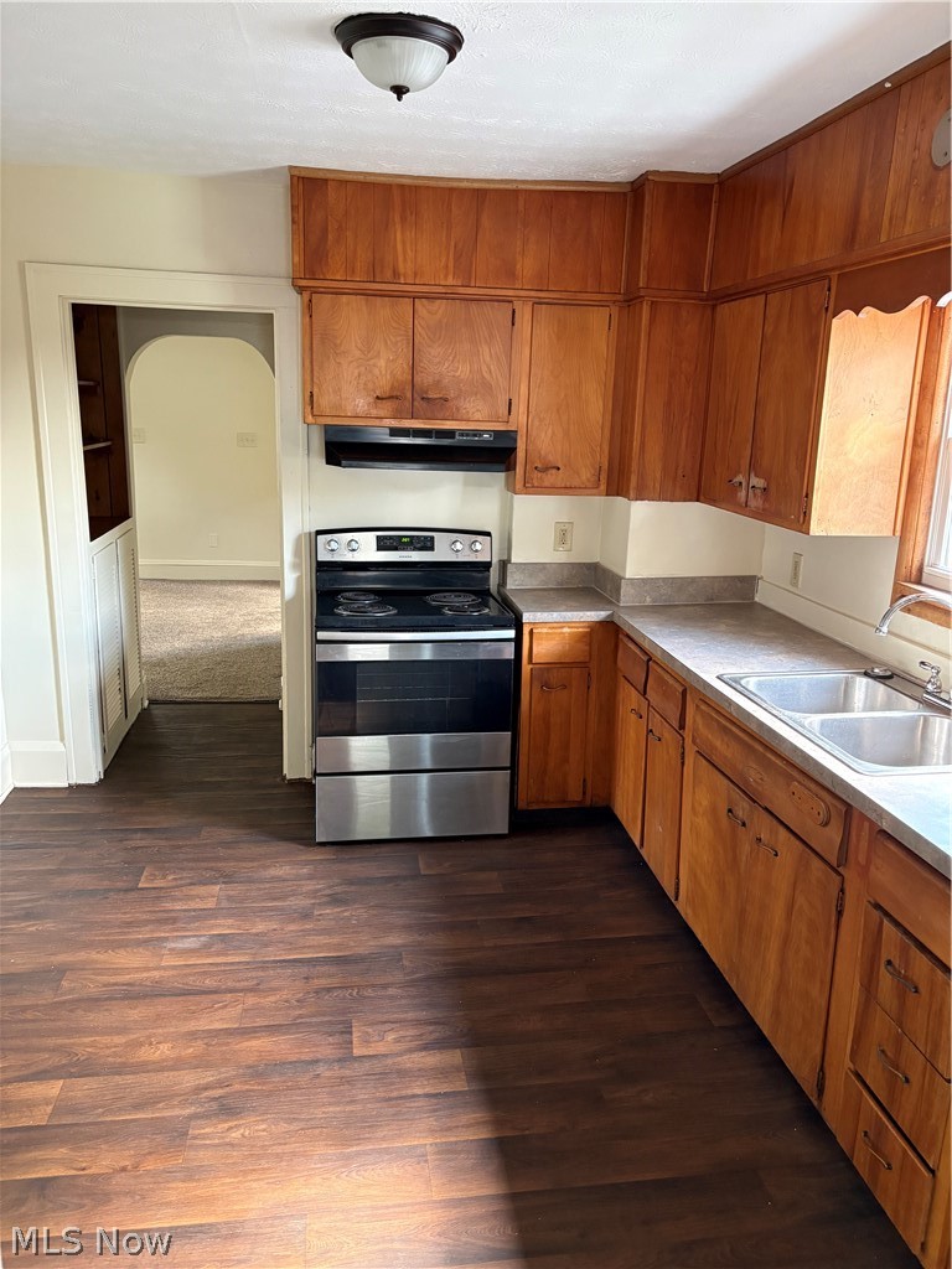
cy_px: 634
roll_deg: -1.9
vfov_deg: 67.3
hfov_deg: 53.1
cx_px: 476
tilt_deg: -13.1
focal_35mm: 26
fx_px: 953
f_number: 1.6
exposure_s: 1/60
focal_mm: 5.96
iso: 400
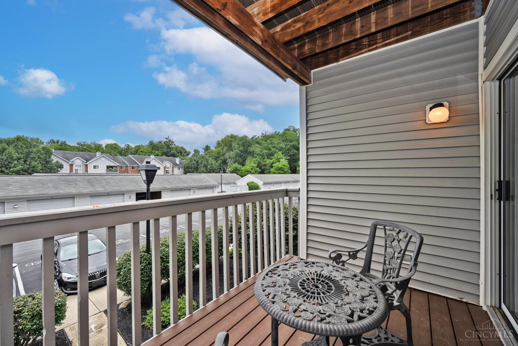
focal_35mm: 14
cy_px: 173
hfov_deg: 102.3
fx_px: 209
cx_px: 259
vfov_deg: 79.2
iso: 100
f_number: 6.3
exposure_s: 1/160
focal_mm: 14.5
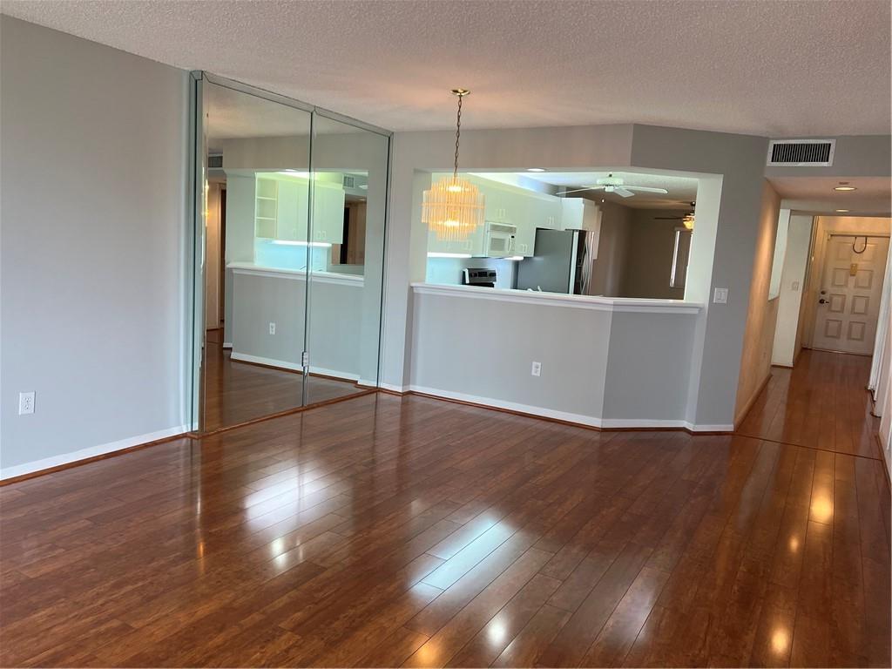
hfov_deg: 67.3
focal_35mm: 26
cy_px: 334
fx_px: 670
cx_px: 446
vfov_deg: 53.1
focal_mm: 5.7
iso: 100
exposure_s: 1/120
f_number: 1.5
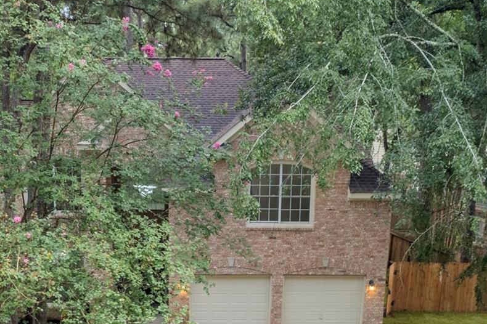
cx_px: 187
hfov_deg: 34.9
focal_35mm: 57
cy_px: 352
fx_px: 771
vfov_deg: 22.5
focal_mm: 8.38
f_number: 2.8
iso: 120
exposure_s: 1/100
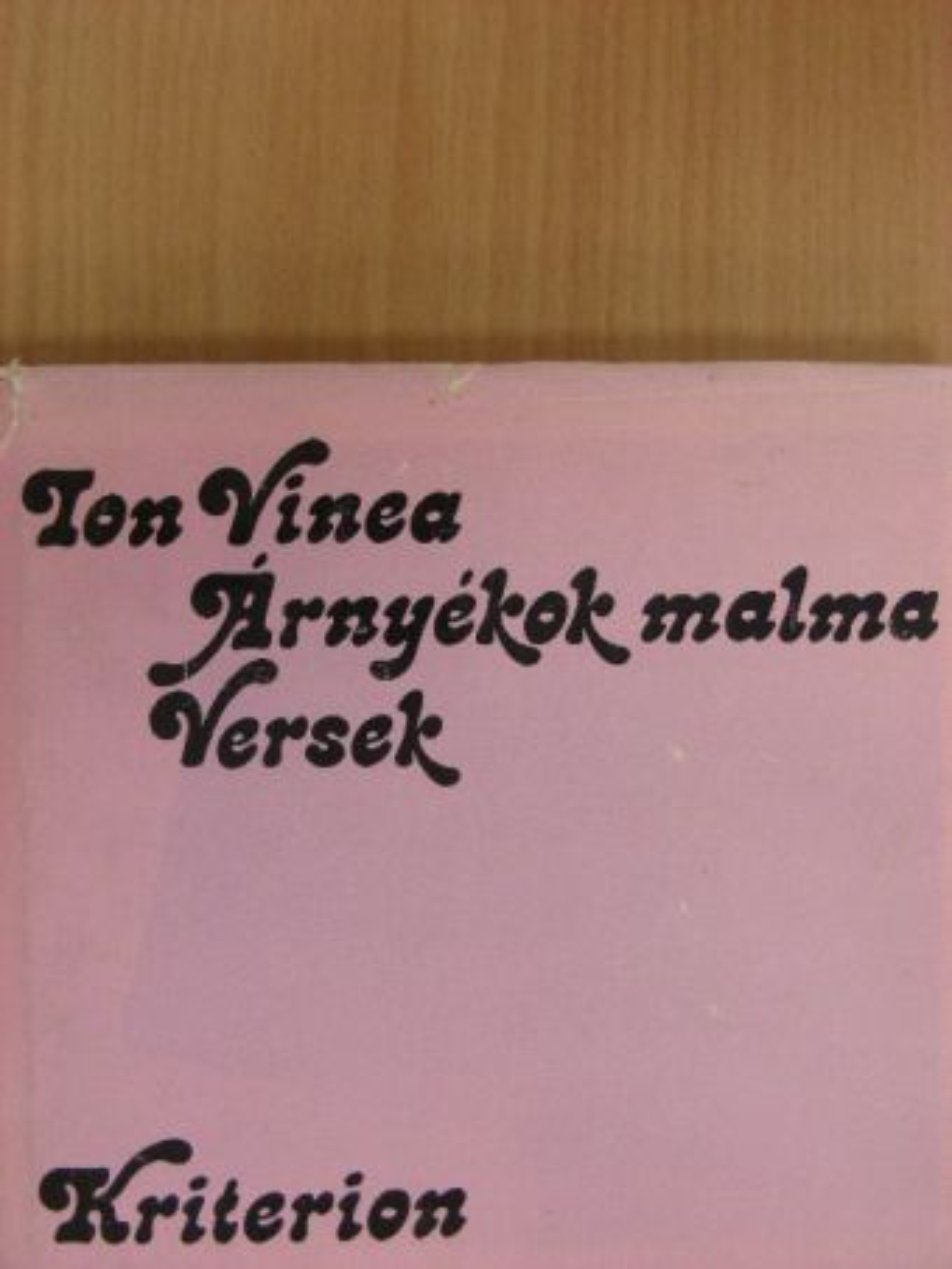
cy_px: 634
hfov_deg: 23.3
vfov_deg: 30.7
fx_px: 2309
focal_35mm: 63
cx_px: 476
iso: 200
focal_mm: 10.5
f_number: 3.5
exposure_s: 1/27.2
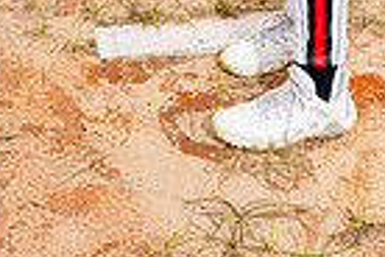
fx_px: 1155
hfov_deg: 18.9
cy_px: -363
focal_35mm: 108
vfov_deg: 10.8
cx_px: 243
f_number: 4
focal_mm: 33
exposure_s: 1/250
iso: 100
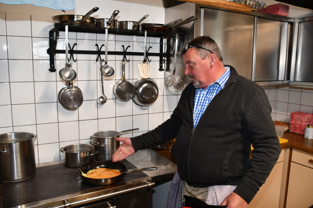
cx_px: 156
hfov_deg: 67.4
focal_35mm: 27
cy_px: 104
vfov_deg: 47.9
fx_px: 235
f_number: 4
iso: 720
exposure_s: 1/60
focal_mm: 18
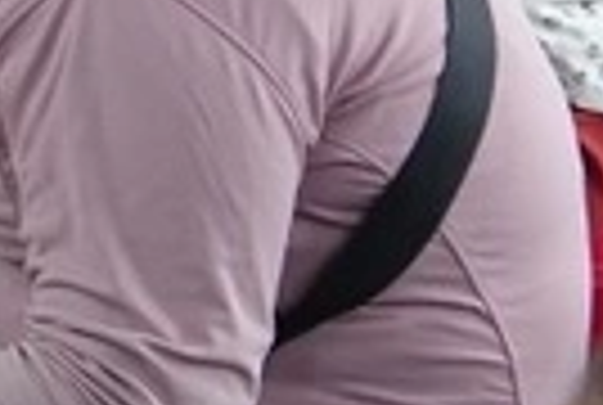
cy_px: -990
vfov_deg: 6.0
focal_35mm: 205
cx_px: -1314
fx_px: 3441
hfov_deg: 8.2
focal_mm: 18
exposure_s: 1/160
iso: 400
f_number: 4
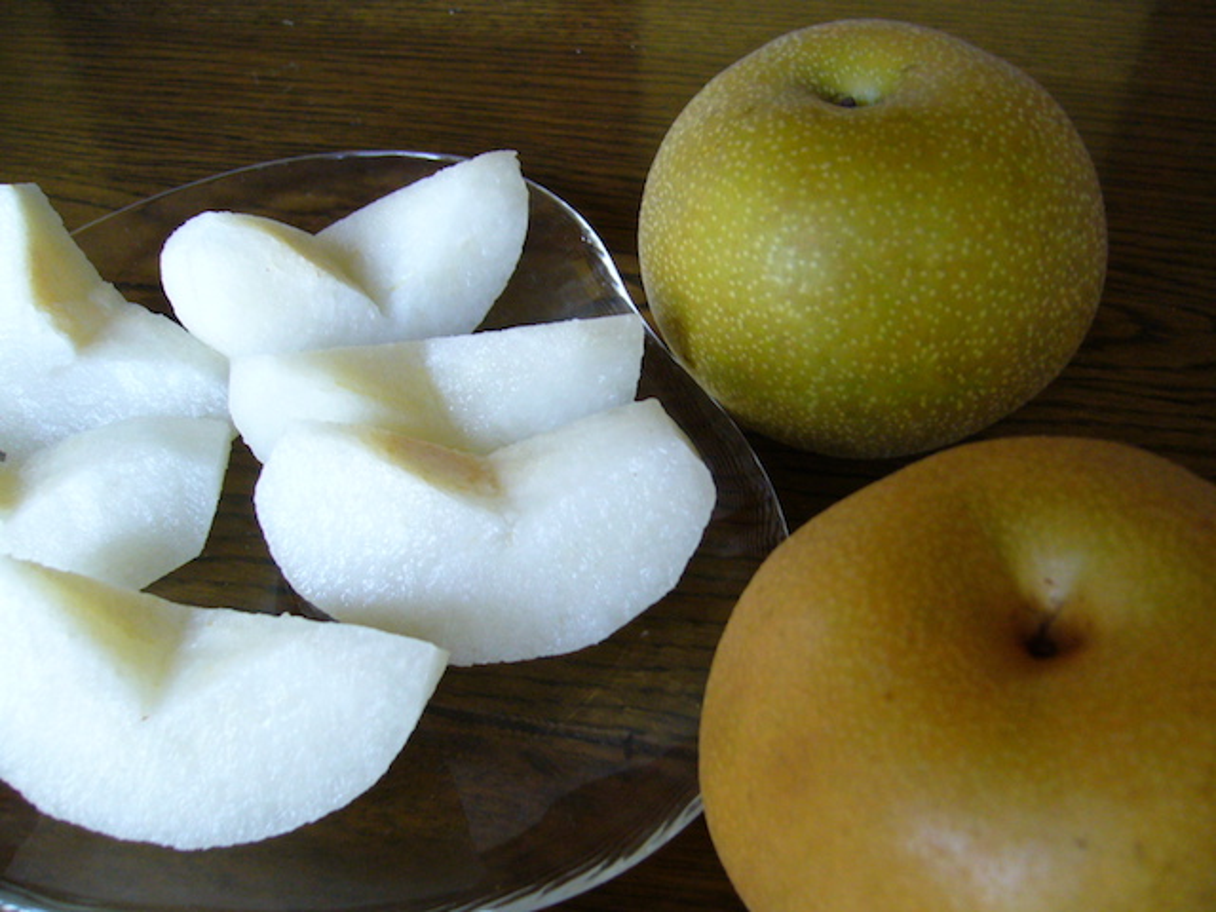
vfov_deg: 40.7
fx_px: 1229
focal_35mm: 35
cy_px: 456
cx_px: 608
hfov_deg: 52.6
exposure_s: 1/8
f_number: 2.8
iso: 200
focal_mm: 5.8
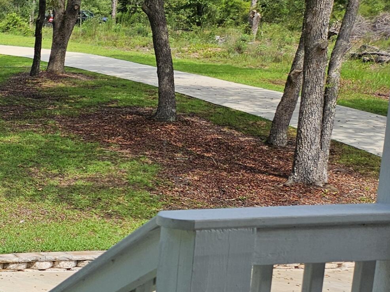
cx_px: -198
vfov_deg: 20.6
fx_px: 788
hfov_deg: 22.6
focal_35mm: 70
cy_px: 258
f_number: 1.8
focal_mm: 5.4
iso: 32
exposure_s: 1/1488
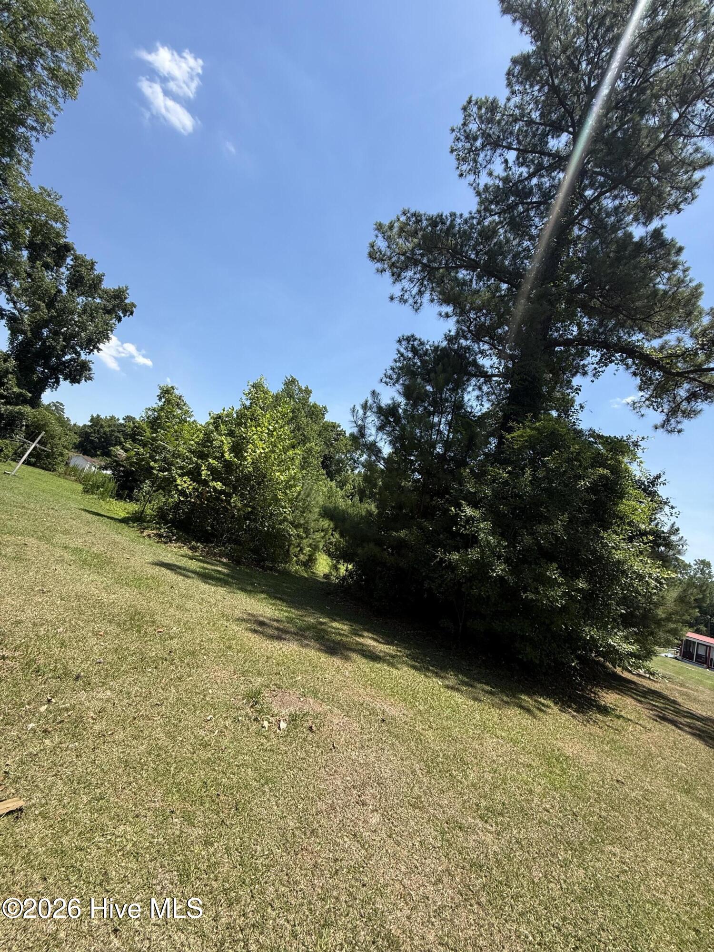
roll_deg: -16.9
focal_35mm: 14
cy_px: 476
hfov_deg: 85.7
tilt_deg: +11.0
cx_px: 357
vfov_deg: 102.1
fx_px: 385
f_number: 2.2
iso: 50
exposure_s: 1/1145
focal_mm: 2.22
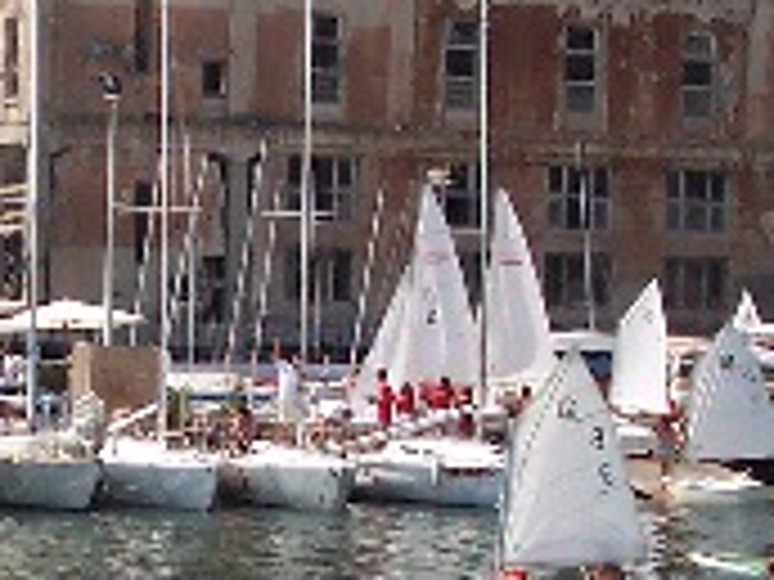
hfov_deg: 11.1
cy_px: 301
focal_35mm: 177
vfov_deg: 8.4
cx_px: 0
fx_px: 3958
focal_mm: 8
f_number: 4.8
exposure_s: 1/1000
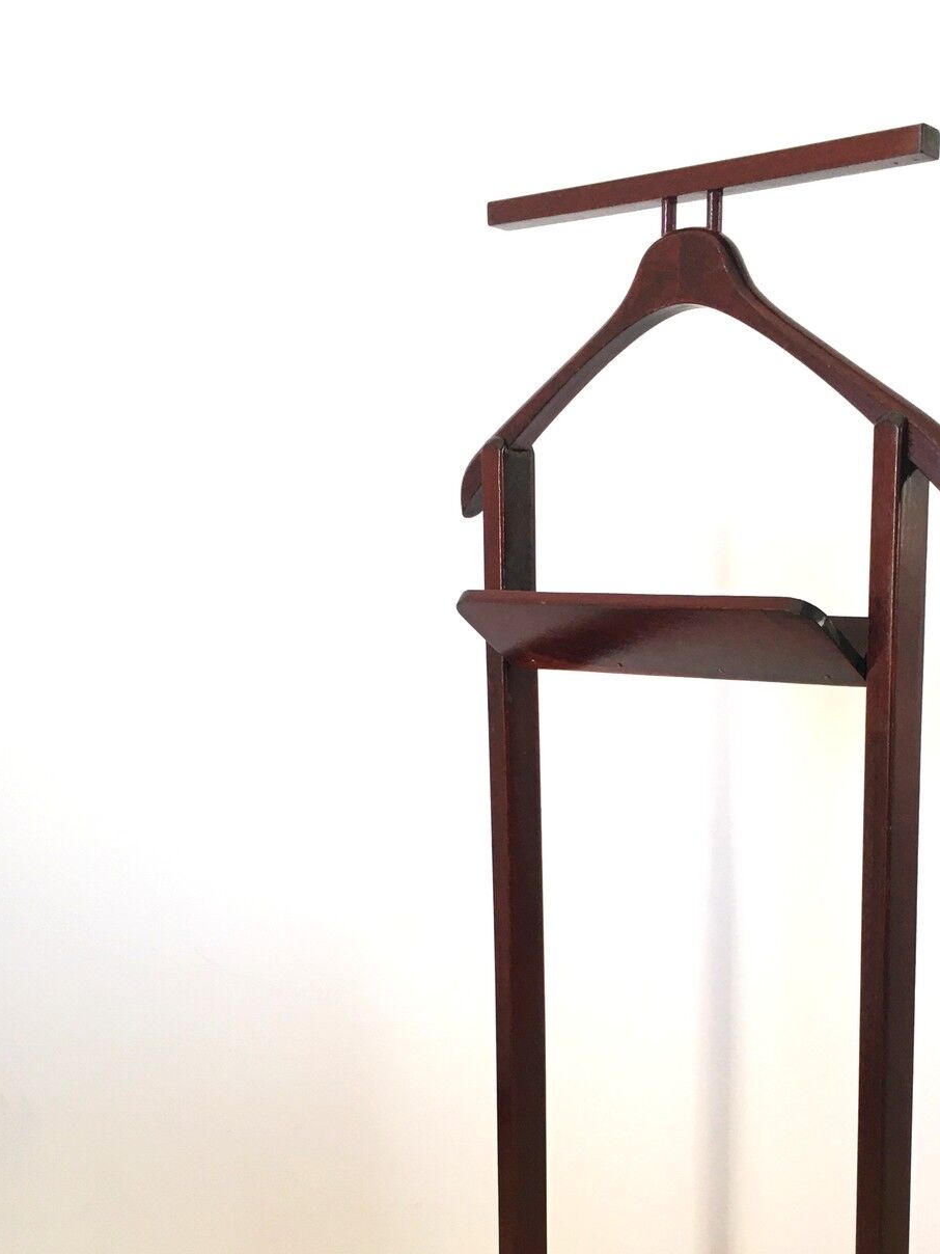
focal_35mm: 48
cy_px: 905
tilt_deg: -11.3
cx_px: 723
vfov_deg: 38.8
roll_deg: +1.1
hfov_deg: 29.7
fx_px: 1738
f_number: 2.2
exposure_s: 1/33
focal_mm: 4.15
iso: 50
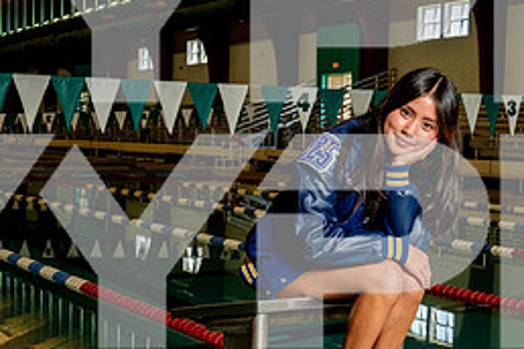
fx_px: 917
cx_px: 217
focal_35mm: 63
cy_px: 242
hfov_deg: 31.8
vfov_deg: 21.5
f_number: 8
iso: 1600
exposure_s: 1/250
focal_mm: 28
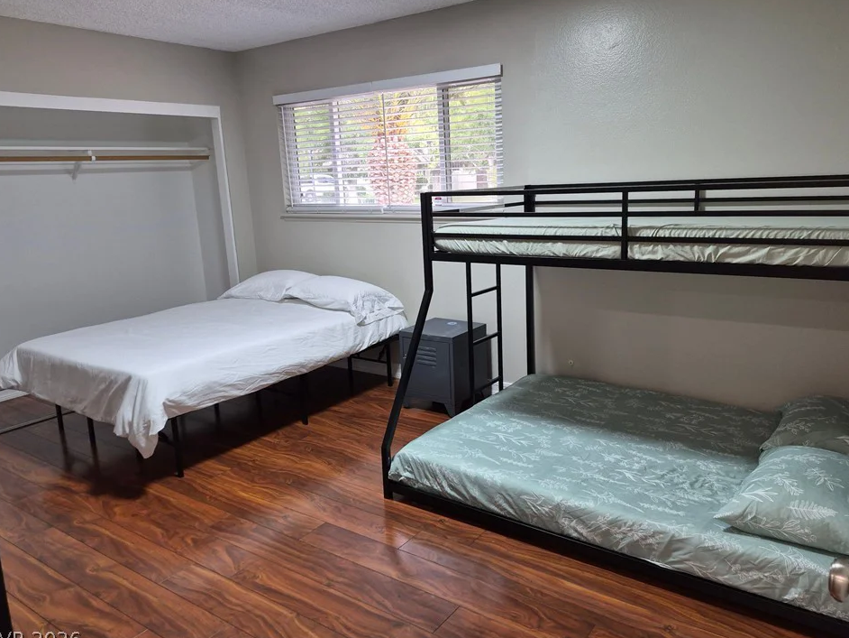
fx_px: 613
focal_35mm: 25
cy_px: 308
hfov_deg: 69.3
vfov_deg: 54.9
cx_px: 444
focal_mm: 5.4
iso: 320
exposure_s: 1/120
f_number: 1.8
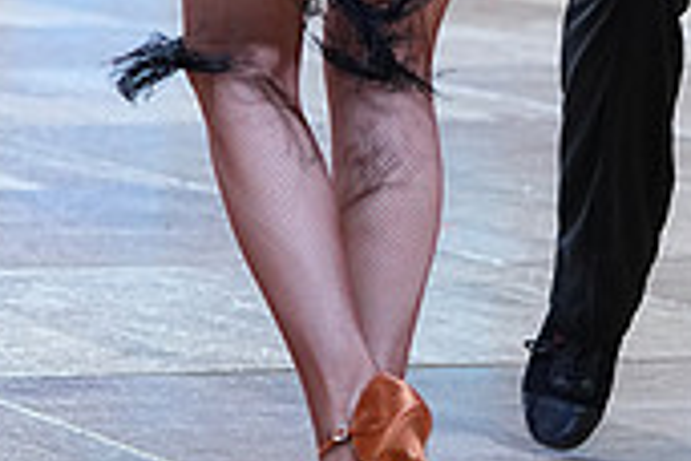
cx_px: 592
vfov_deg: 4.1
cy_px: -449
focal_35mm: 332
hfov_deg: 6.2
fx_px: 6372
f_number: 4
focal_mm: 98
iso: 1250
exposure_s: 1/500
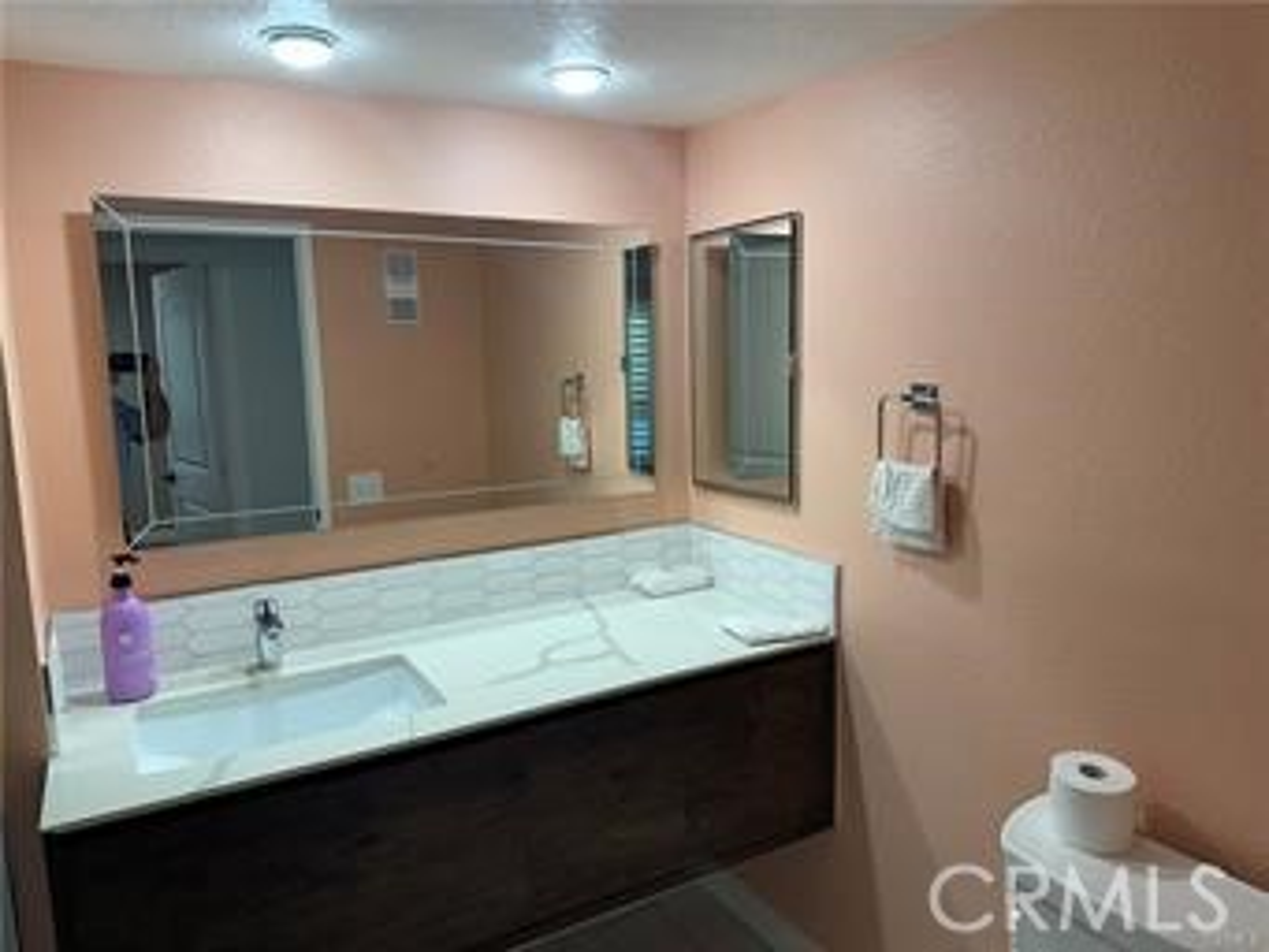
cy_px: 476
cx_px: 634
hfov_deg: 71.6
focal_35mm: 24
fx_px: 880
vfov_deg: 56.8
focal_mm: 6.86
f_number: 1.78
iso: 100
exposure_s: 1/120
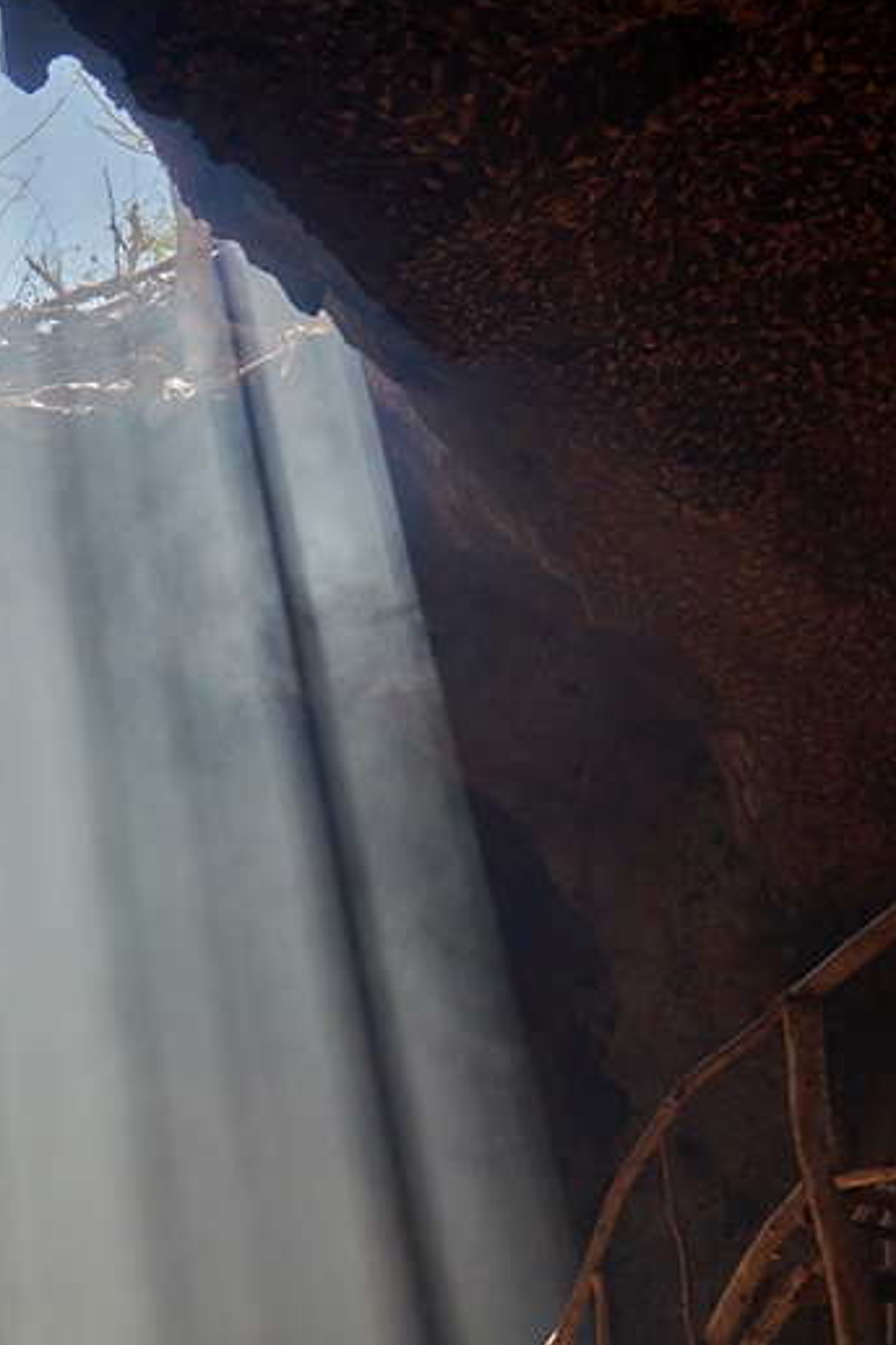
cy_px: 1044
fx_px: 2202
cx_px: 109
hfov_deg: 22.5
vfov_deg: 33.1
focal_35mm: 59
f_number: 2.8
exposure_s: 1/2000
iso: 320
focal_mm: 29
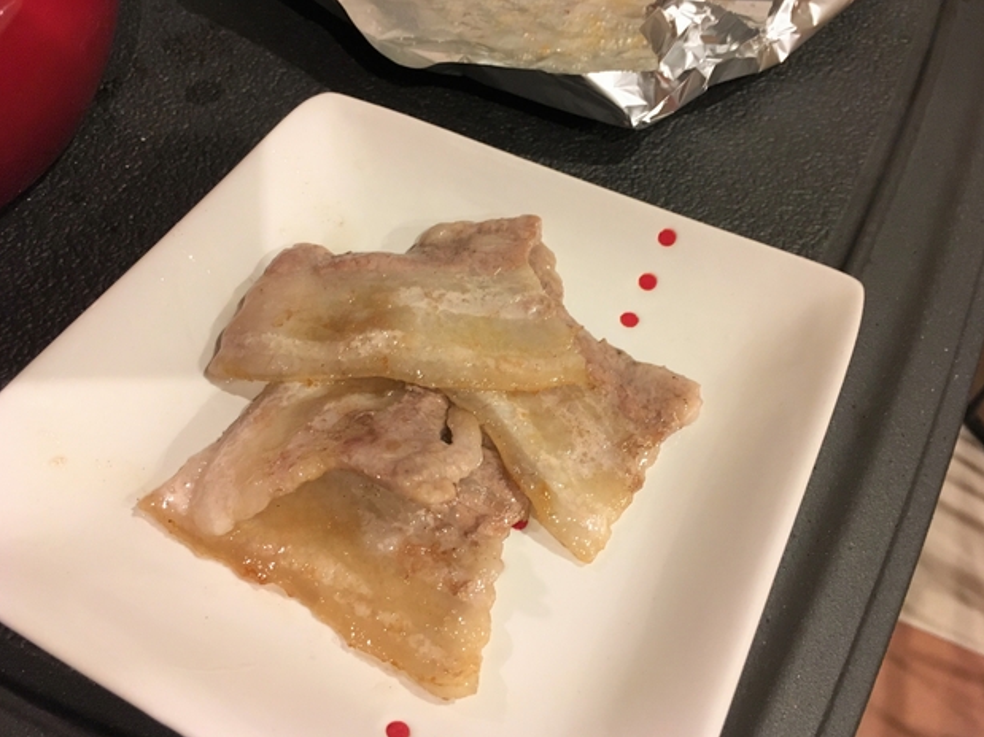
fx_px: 853
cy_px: 375
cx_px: 491
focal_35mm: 30
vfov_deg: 46.8
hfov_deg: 60.0
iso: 200
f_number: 2.2
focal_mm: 4.15
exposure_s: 1/17
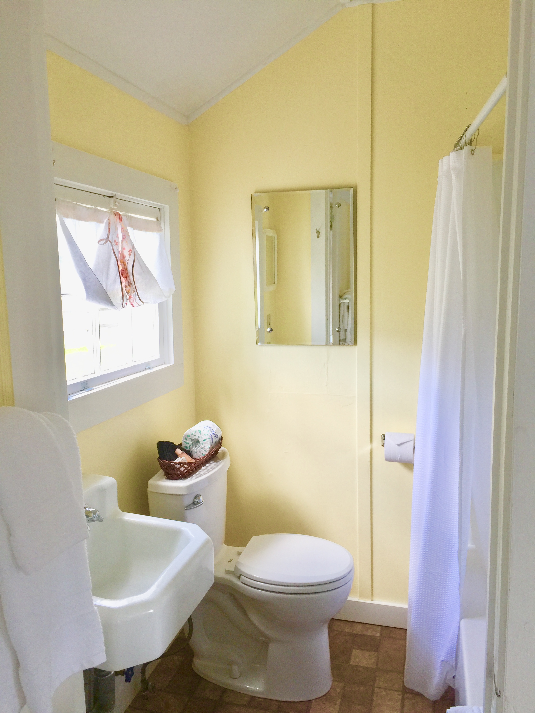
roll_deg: +1.9
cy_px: 356
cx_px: 268
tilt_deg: -6.6
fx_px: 598
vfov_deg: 61.7
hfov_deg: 48.2
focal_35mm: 29
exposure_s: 1/60
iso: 40
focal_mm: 4.15
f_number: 2.2
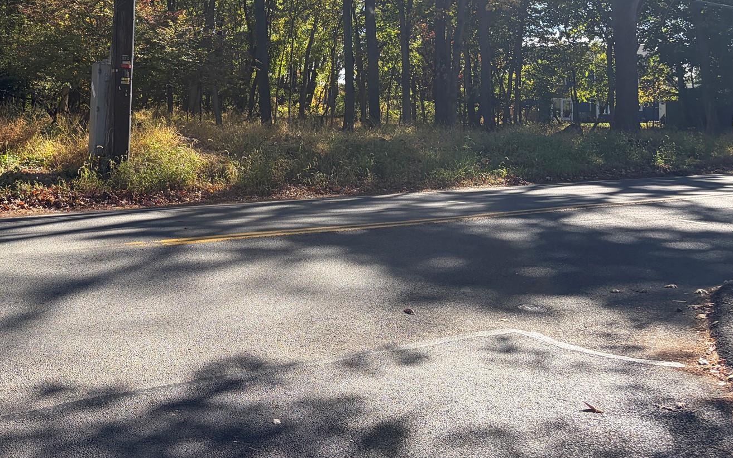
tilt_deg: +2.3
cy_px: 88
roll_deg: -1.3
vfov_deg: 29.1
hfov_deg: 44.9
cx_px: 196
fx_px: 859
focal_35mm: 43
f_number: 1.6
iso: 50
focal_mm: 5.96
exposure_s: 1/1135
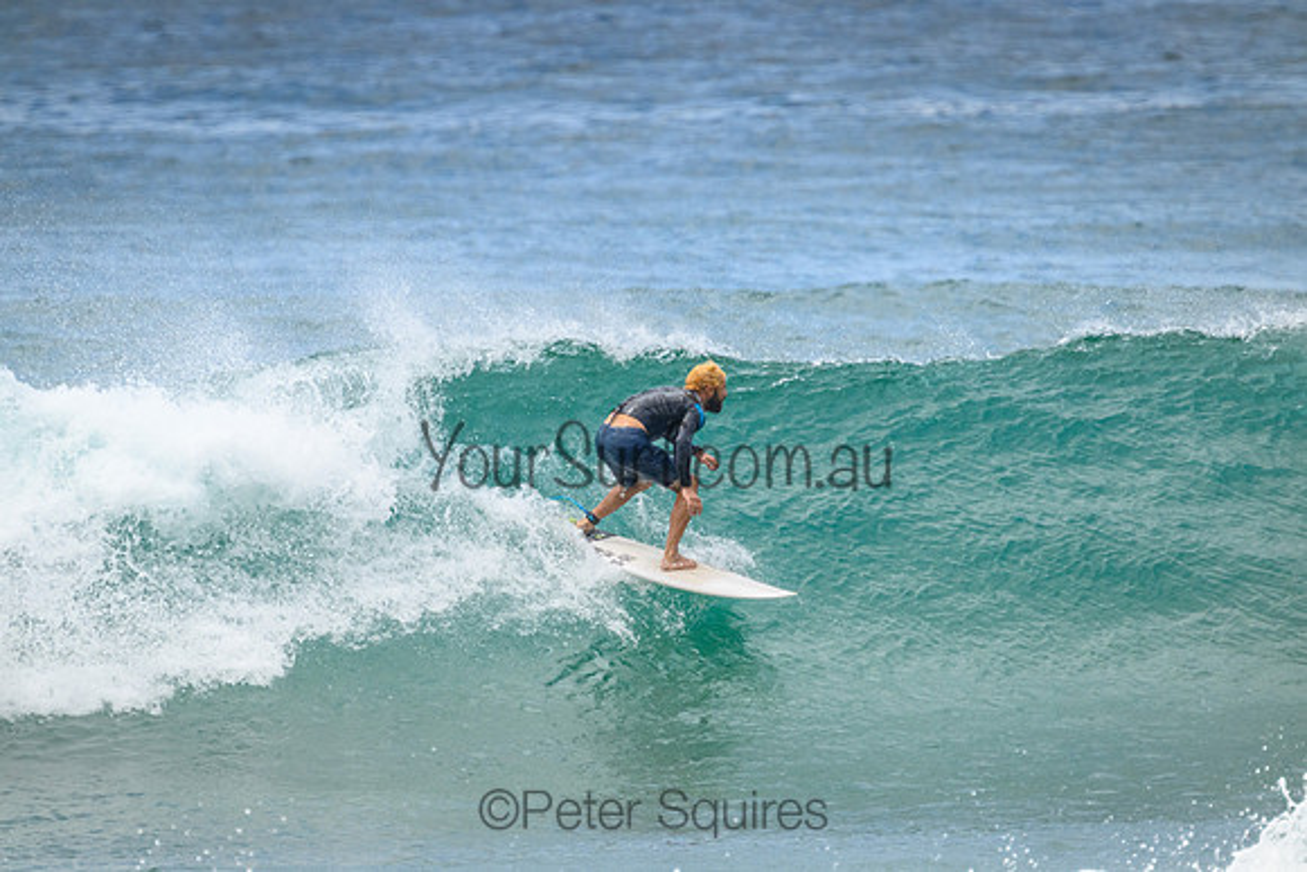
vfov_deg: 1.7
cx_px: 654
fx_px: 29050
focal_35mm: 800
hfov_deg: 2.6
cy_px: 436
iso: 1600
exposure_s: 1/3200
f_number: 11
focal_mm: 800
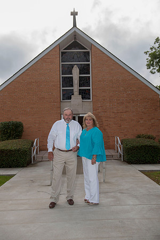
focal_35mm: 34
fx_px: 227
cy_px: 120
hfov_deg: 38.9
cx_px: 80
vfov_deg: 55.8
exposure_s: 1/250
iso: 64
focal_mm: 34
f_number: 4.5
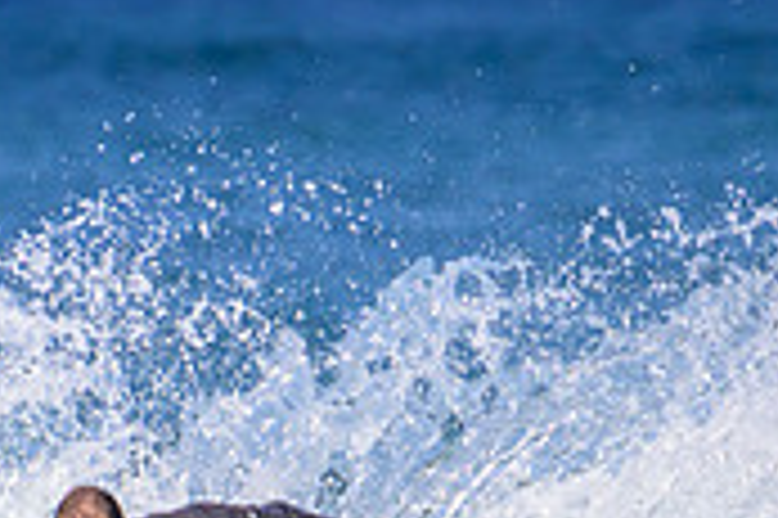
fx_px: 57883
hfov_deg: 0.8
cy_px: 818
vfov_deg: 0.5
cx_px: 234
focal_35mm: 2681
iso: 900
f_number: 11
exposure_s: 1/2000
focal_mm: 800
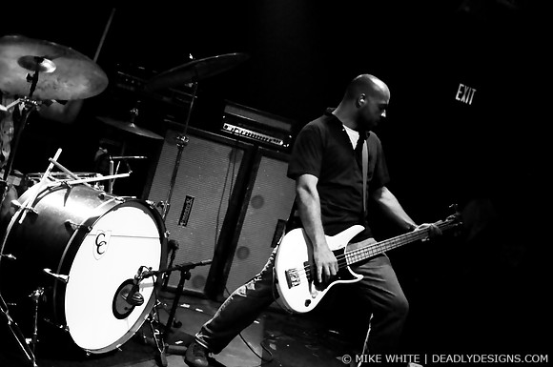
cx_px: 276
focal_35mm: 45
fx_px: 690
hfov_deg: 43.7
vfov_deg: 29.8
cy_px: 184
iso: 1000
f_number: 1.8
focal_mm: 30
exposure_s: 1/250
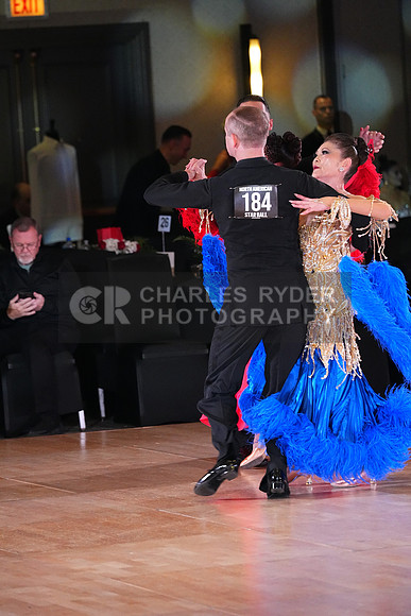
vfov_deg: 10.3
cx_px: 206
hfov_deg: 6.9
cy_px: 308
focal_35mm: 200
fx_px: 3423
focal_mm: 200
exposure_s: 1/400
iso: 8000
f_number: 4.5
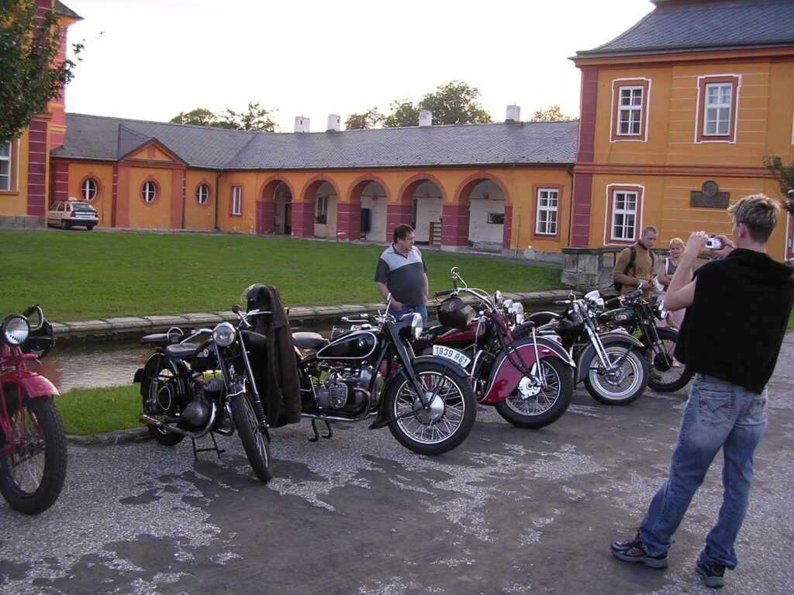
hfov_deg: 49.0
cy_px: 298
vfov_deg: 37.7
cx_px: 397
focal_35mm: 38
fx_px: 872
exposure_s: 1/62.1
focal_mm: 5.8
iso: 100
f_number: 2.8
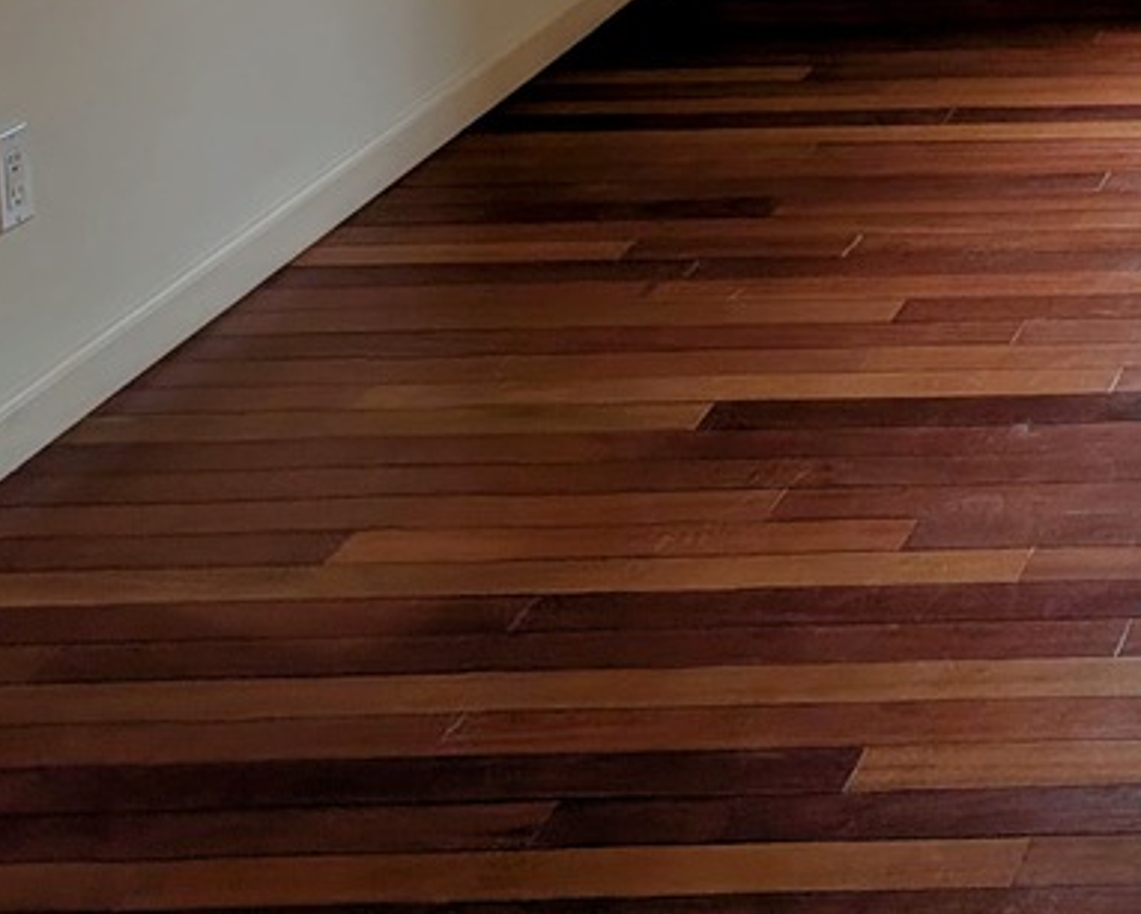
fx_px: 2973
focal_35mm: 88
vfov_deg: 16.2
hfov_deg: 18.5
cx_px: 1837
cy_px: -388
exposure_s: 1/615
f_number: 1.68
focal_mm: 6.9
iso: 23
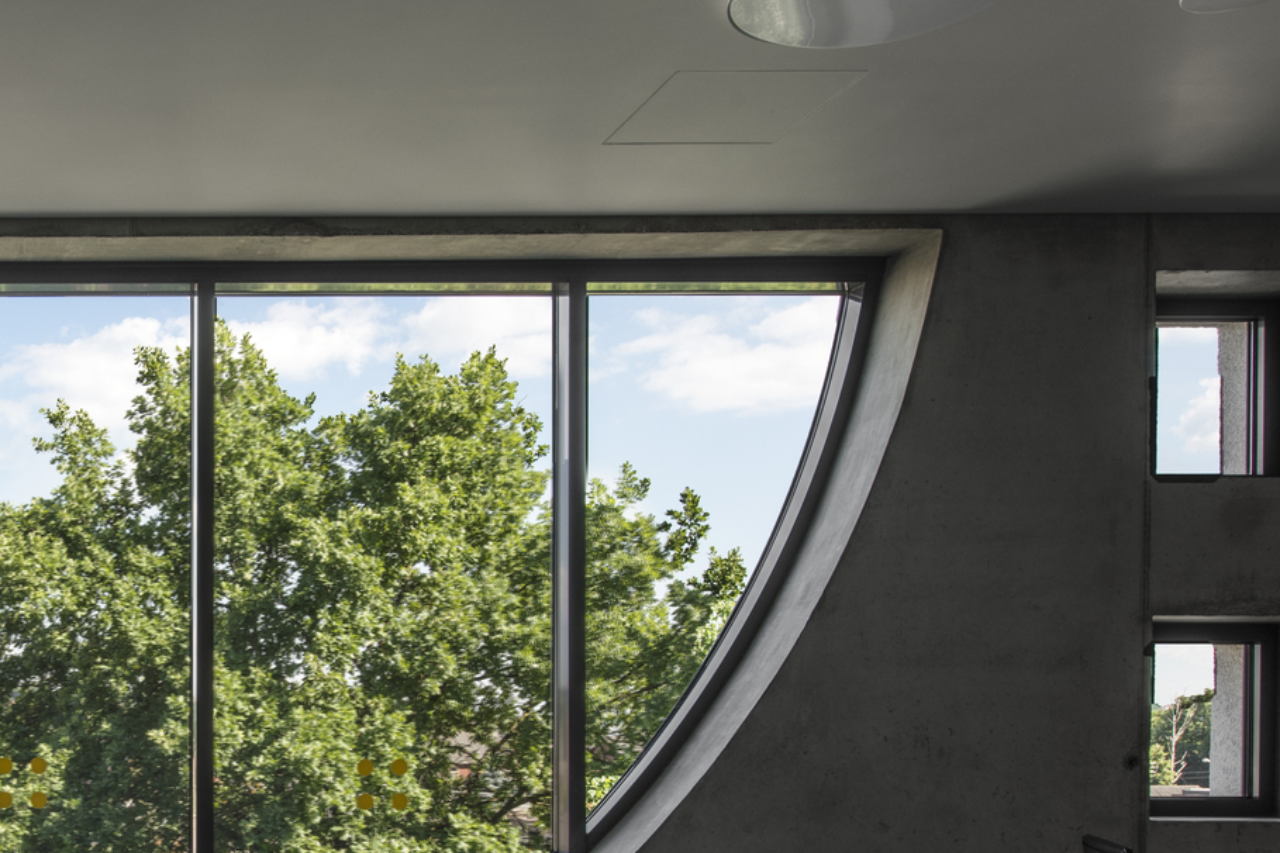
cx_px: -10
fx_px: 1564
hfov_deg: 39.1
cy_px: 757
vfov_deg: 29.3
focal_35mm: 44
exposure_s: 1/15
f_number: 11
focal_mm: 20
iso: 50
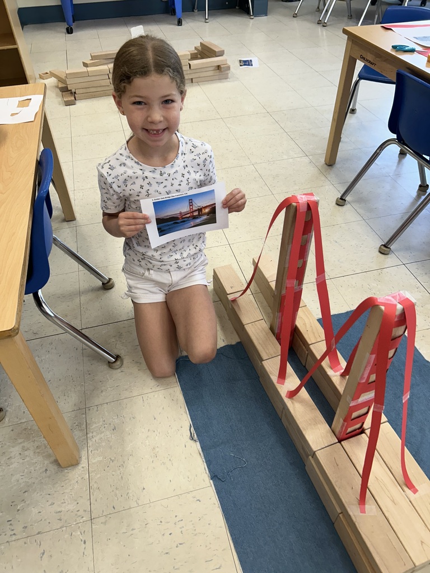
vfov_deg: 67.3
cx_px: 215
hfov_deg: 53.1
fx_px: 431
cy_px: 286
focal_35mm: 26
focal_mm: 5.7
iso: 100
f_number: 1.5
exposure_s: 1/120
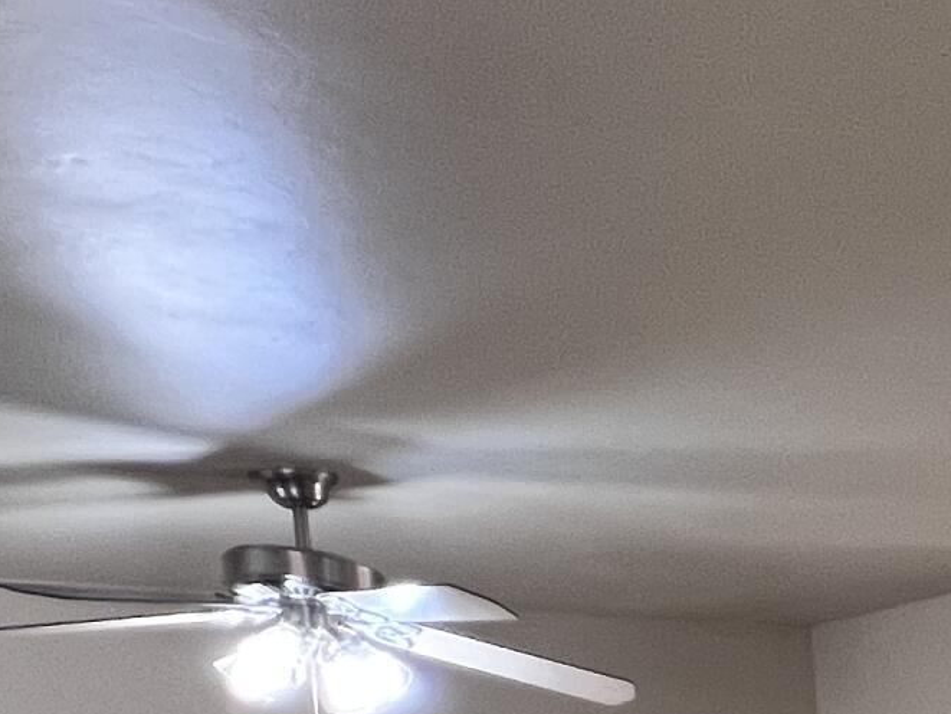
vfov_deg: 18.9
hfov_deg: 21.1
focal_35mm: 59
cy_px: 1296
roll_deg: +1.1
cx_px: 1739
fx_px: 1621
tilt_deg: -4.5
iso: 125
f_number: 1.8
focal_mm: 1.57
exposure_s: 1/60
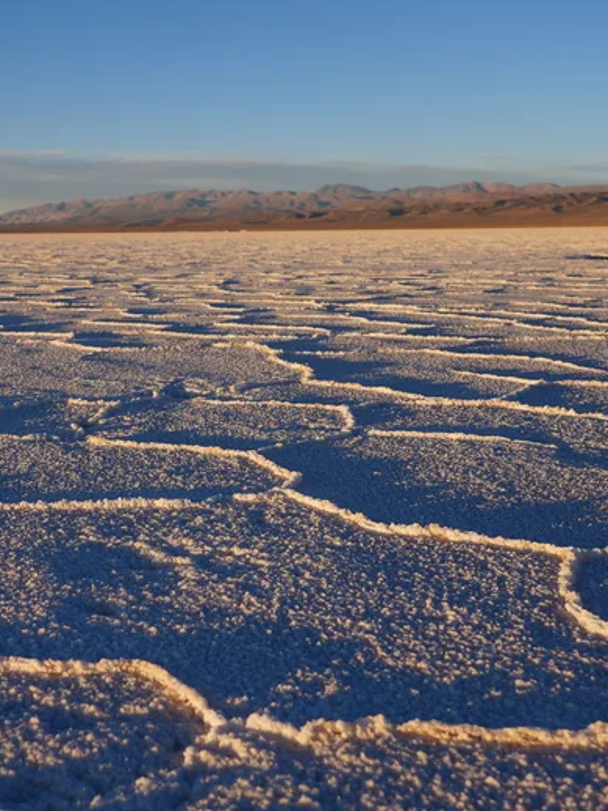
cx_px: 172
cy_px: 414
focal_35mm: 46
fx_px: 1078
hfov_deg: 31.1
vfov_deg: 41.2
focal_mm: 31
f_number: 5
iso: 80
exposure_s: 1/320
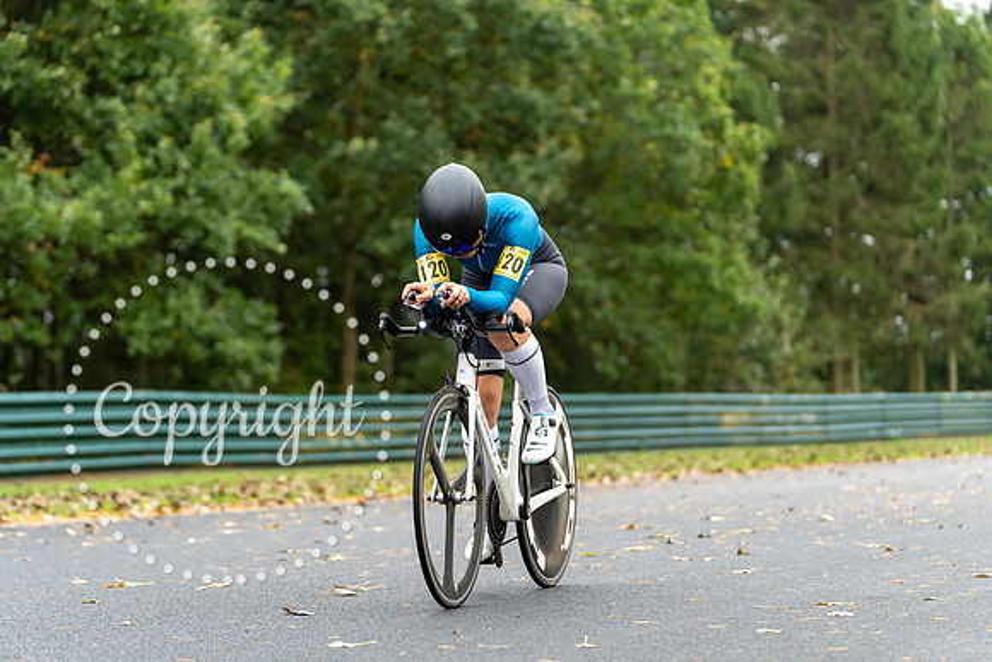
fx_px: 2949
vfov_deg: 12.8
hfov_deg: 19.1
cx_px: 496
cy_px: 331
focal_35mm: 107
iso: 1000
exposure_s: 1/1000
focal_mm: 107
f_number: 2.8
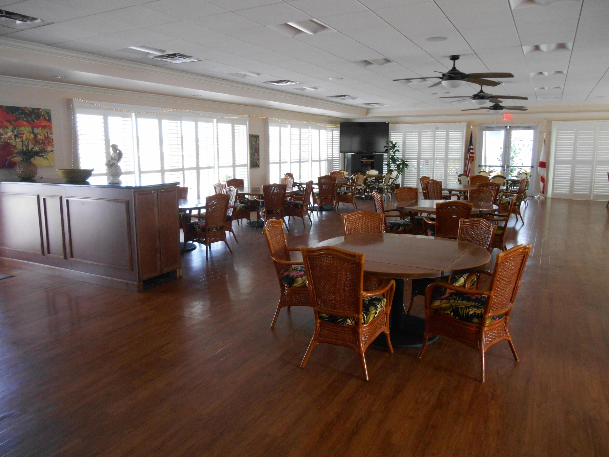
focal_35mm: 26
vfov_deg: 53.1
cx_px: 304
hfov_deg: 67.3
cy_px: 228
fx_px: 457
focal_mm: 4.7
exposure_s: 1/30
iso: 320
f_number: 3.4
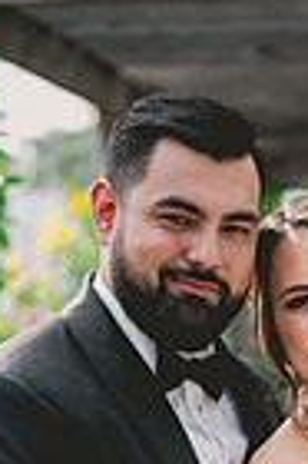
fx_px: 2071
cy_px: 603
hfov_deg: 8.5
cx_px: 293
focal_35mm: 161
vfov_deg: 12.4
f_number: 2
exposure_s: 1/800
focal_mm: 50
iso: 64
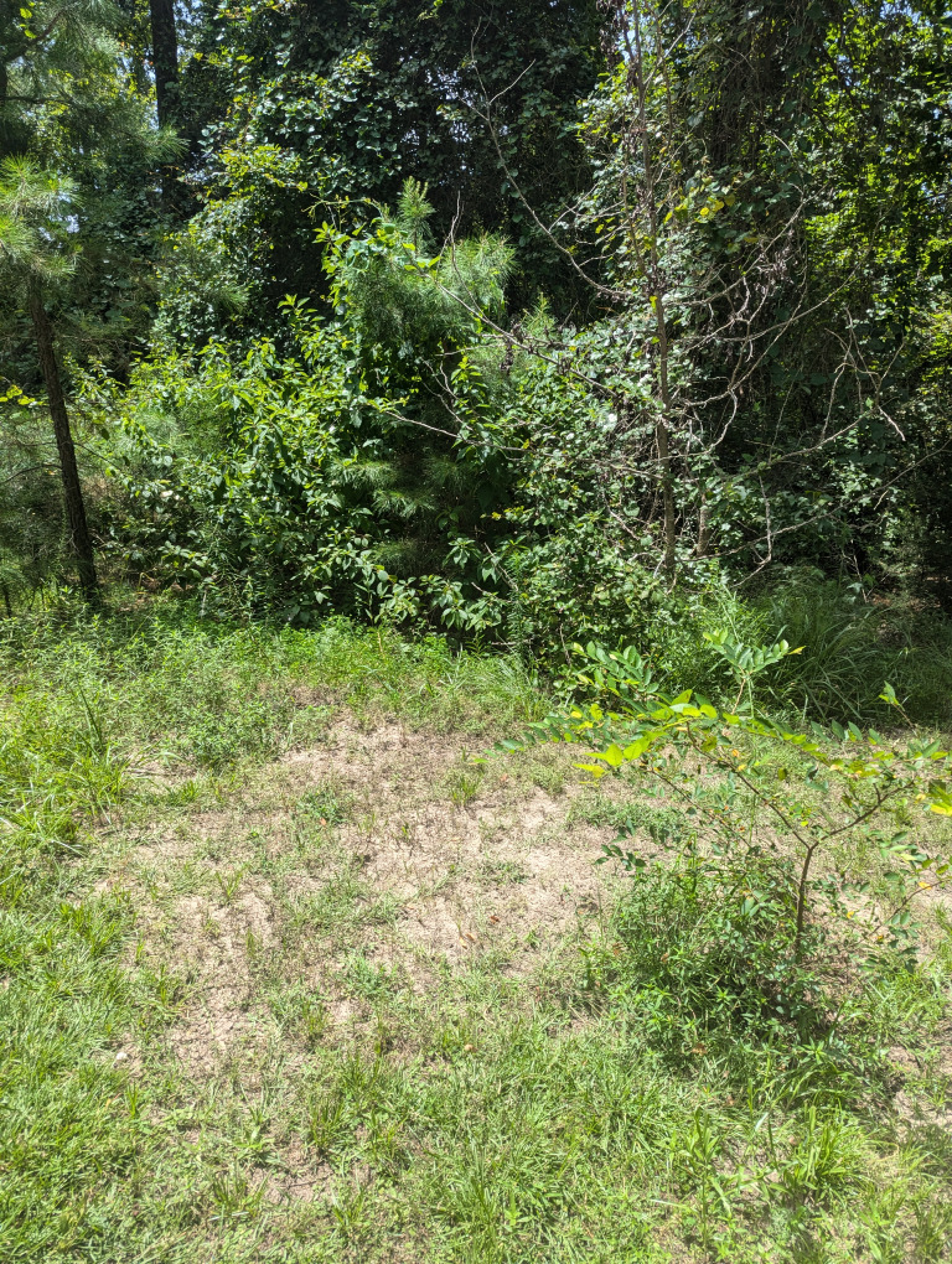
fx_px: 878
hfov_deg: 56.9
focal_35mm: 24
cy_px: 632
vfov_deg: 71.5
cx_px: 476
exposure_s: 1/678
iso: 43
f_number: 1.85
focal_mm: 6.81
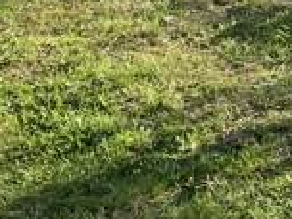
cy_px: -231
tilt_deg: -9.3
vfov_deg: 10.0
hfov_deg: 12.8
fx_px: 1156
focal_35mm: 137
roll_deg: +0.7
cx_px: 561
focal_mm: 5.1
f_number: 1.6
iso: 50
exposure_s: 1/959
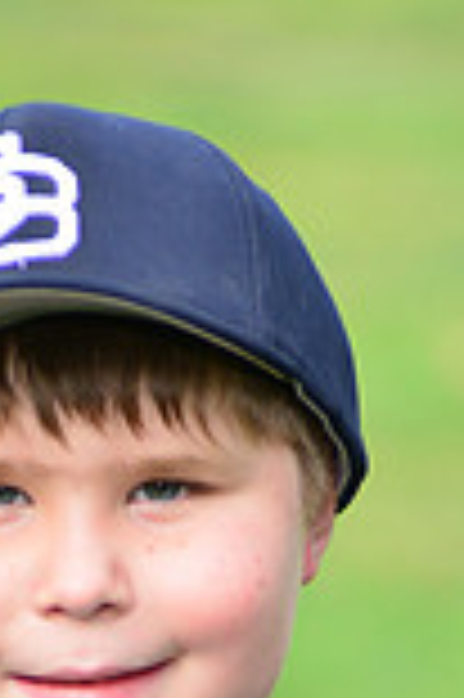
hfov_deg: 1.8
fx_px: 14551
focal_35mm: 751
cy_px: 932
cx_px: 88
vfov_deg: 2.7
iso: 320
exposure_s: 1/200
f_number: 5.6
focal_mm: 200
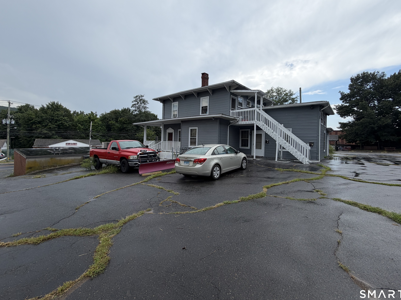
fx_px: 174
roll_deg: -0.9
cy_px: 141
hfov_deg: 98.1
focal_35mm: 15
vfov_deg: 81.6
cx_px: 209
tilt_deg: -0.1
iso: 25
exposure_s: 1/770
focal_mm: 2.22
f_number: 2.2
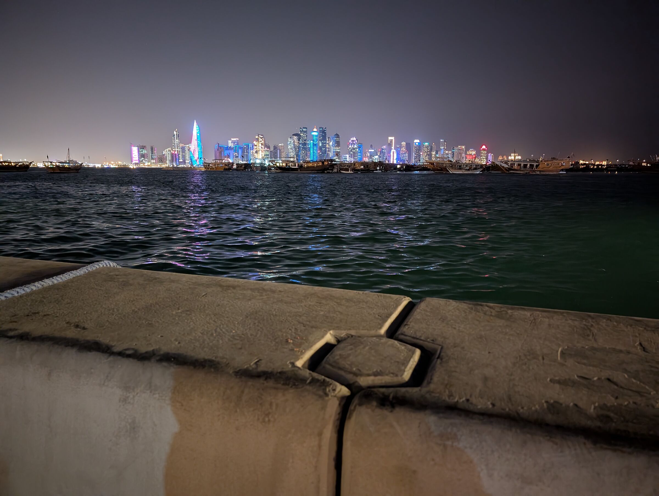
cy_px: 248
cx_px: 330
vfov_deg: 56.9
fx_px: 458
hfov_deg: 71.5
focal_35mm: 24
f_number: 1.68
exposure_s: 1/14.9
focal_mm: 6.9
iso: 1389
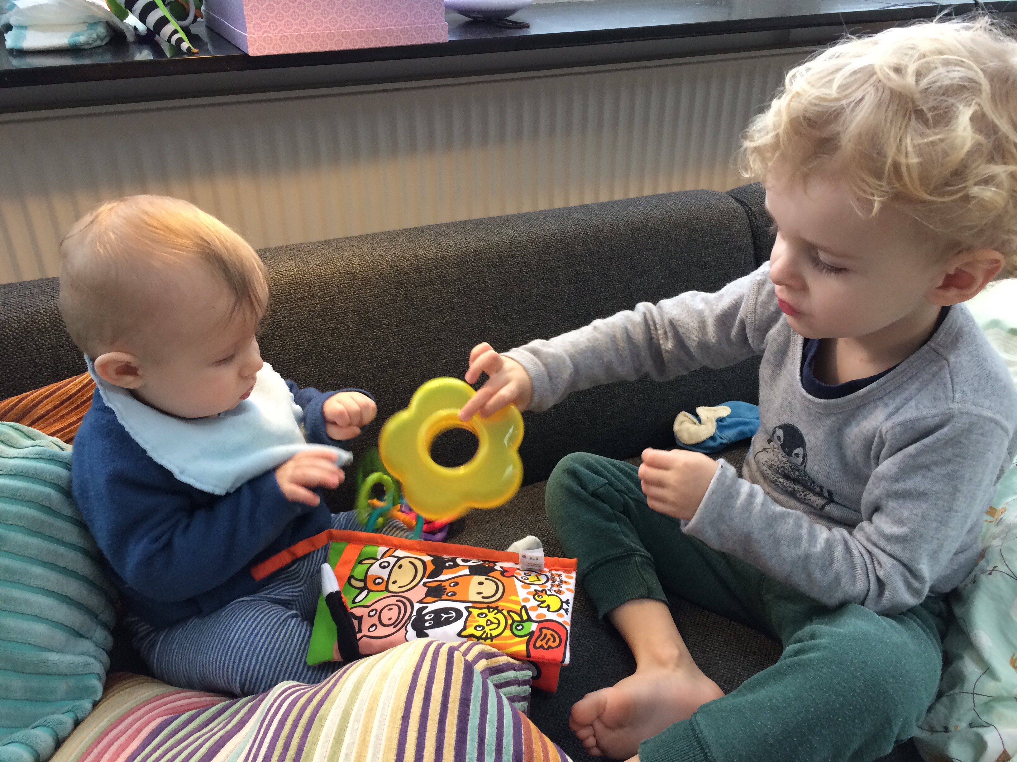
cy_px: 381
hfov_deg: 61.7
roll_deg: +0.3
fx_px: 852
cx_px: 508
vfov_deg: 48.2
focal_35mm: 29
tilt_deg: -29.7
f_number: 2.2
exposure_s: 1/33
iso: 125
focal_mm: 4.15
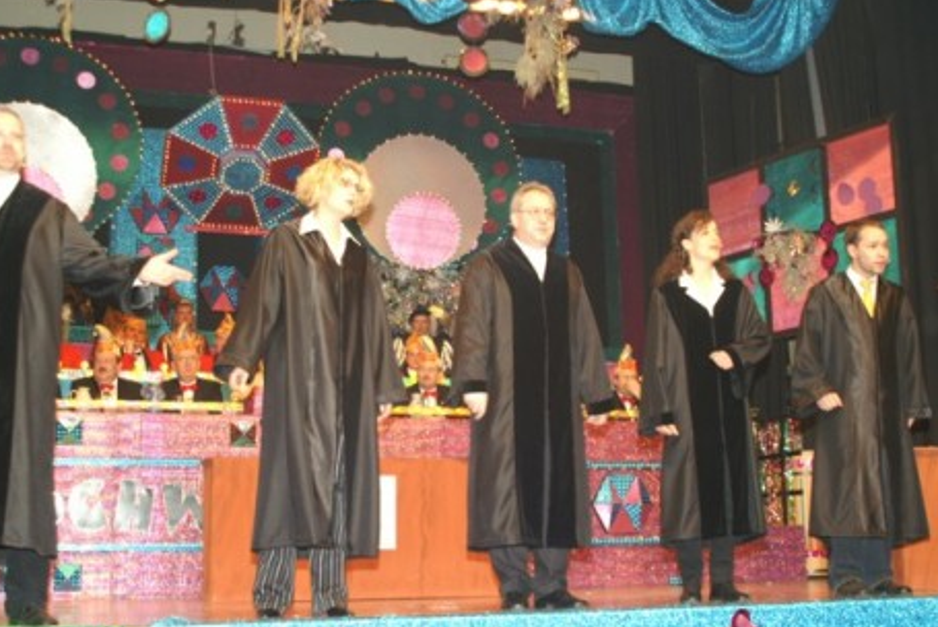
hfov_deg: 41.9
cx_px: 449
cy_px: 339
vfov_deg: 28.7
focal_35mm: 47
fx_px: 1225
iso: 400
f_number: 4
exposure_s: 1/60
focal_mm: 28
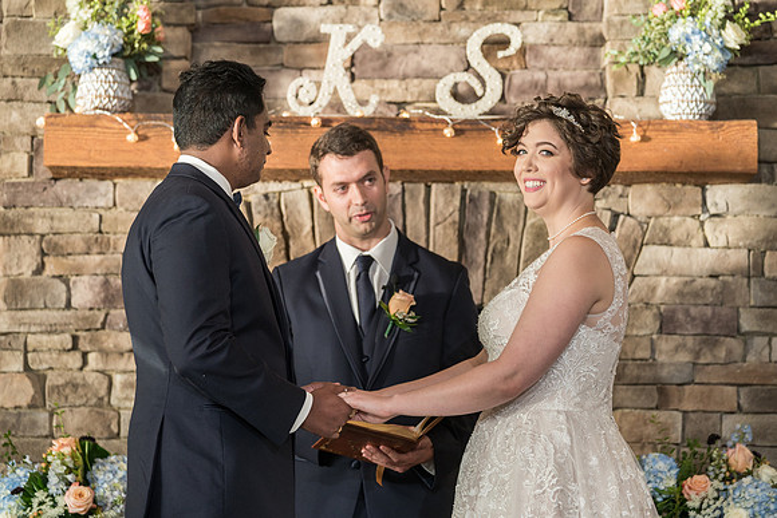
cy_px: 259
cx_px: 388
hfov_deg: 16.9
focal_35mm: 121
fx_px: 2608
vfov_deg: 11.4
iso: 1000
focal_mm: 120
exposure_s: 1/200
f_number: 4
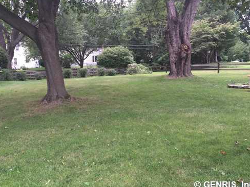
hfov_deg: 48.6
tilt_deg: -1.7
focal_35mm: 38
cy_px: 68
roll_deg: +0.6
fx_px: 274
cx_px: 95
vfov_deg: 37.4
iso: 32
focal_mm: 4.15
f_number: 2.2
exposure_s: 1/120
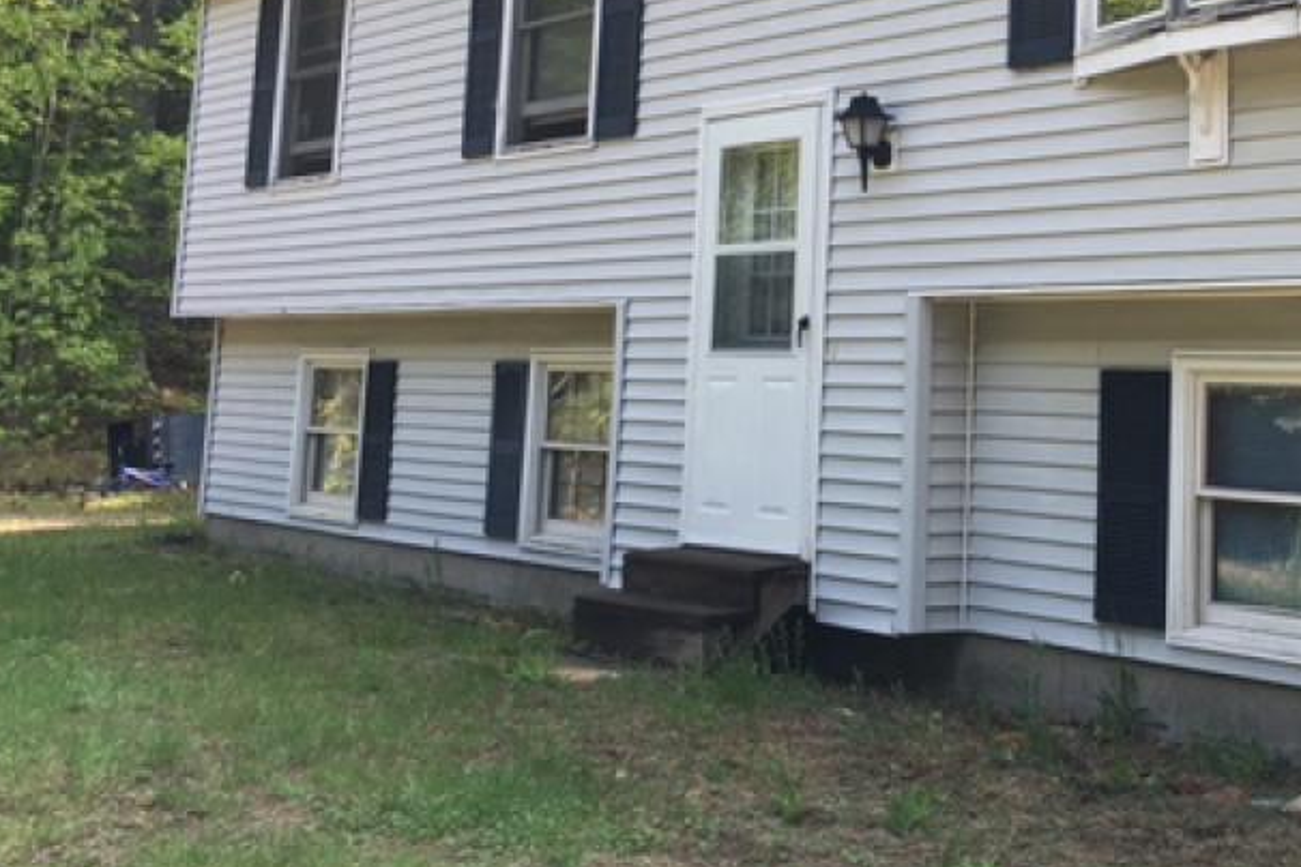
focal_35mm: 51
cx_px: 1046
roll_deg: -1.0
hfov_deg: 37.5
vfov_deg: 25.9
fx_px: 1843
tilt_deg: +8.2
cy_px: 142
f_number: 2.2
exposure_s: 1/218
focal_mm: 4.15
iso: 25
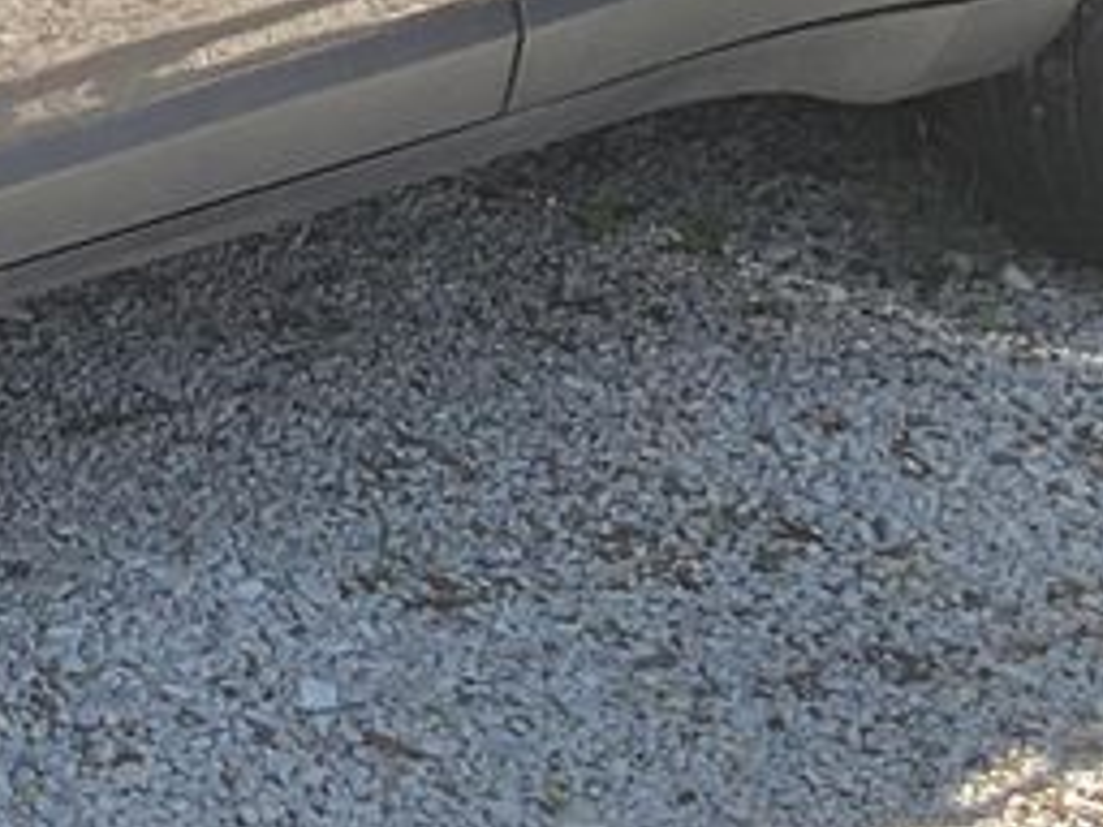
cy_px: -224
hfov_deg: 13.4
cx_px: -711
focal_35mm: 136
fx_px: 4333
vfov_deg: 10.7
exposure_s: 1/465
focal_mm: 3
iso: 25
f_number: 1.8
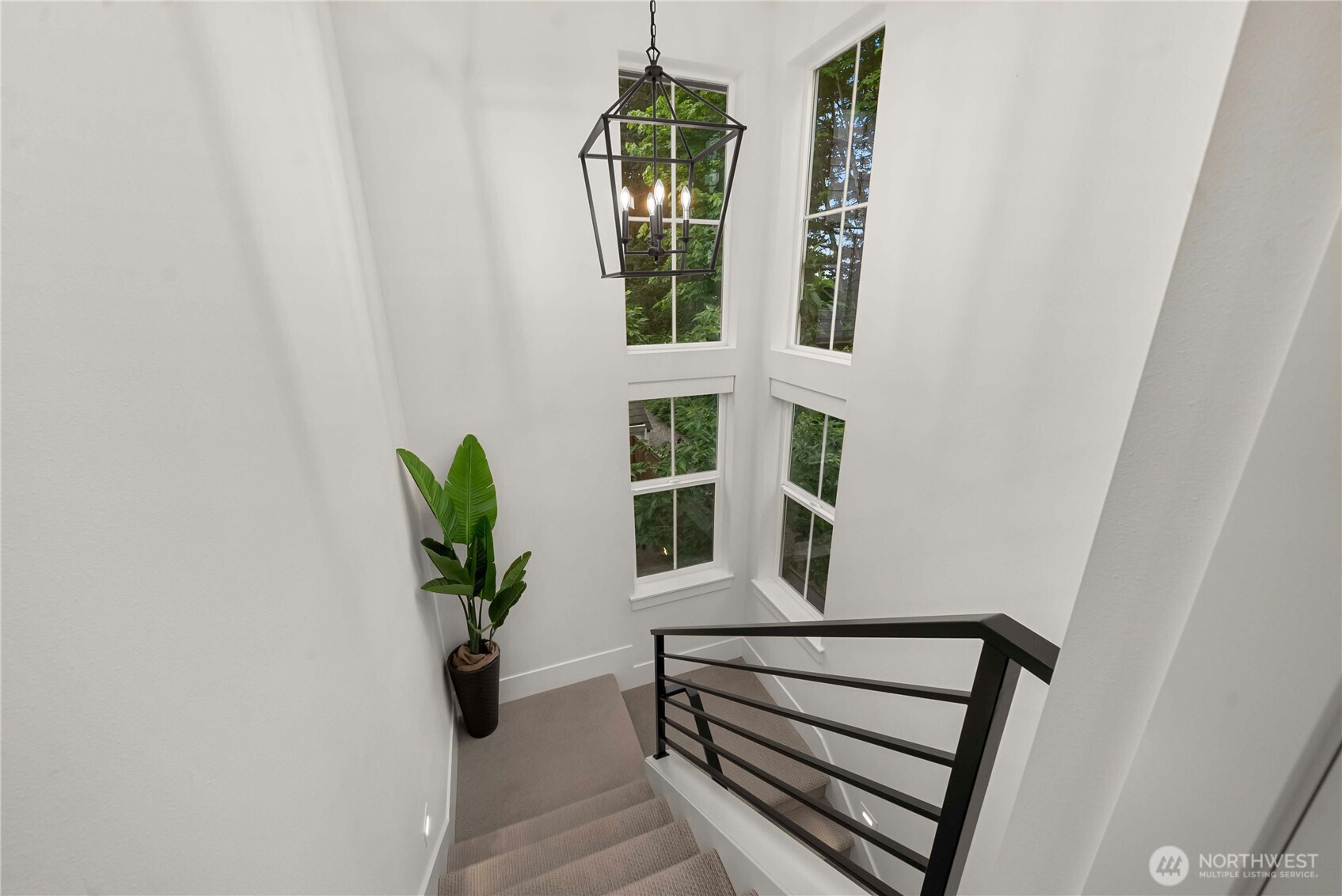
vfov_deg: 85.5
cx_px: 671
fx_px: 485
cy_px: 448
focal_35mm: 13
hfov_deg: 108.3
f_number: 7.1
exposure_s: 1/30
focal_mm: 13
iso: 320
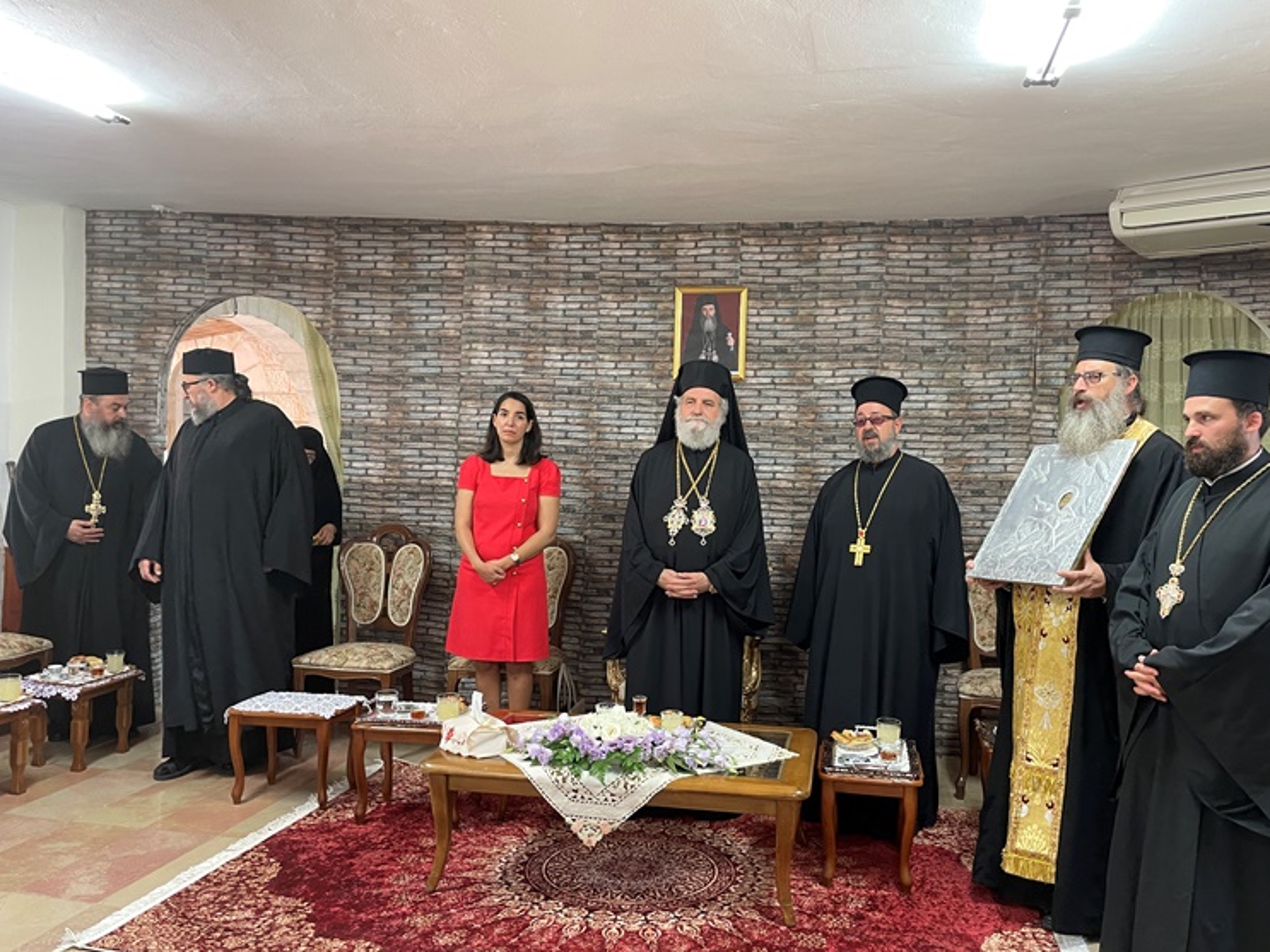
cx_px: 665
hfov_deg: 63.4
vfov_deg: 49.7
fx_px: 1027
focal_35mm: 28
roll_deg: -1.1
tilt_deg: -1.5
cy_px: 508
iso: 160
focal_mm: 4.2
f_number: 1.6
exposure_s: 1/50
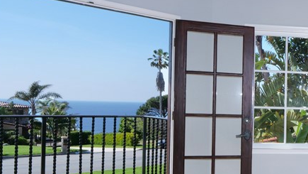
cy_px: 120
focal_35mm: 41
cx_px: 352
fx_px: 335
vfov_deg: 28.8
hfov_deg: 38.9
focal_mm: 8
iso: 200
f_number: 10
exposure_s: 1/320
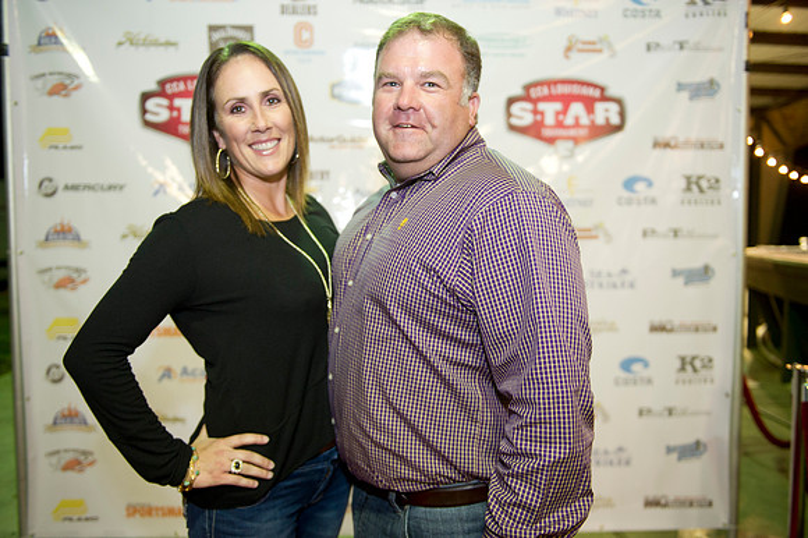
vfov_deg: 42.3
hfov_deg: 60.3
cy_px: 269
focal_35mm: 31
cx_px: 404
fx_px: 695
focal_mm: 31
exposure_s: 1/60
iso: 1250
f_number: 2.8
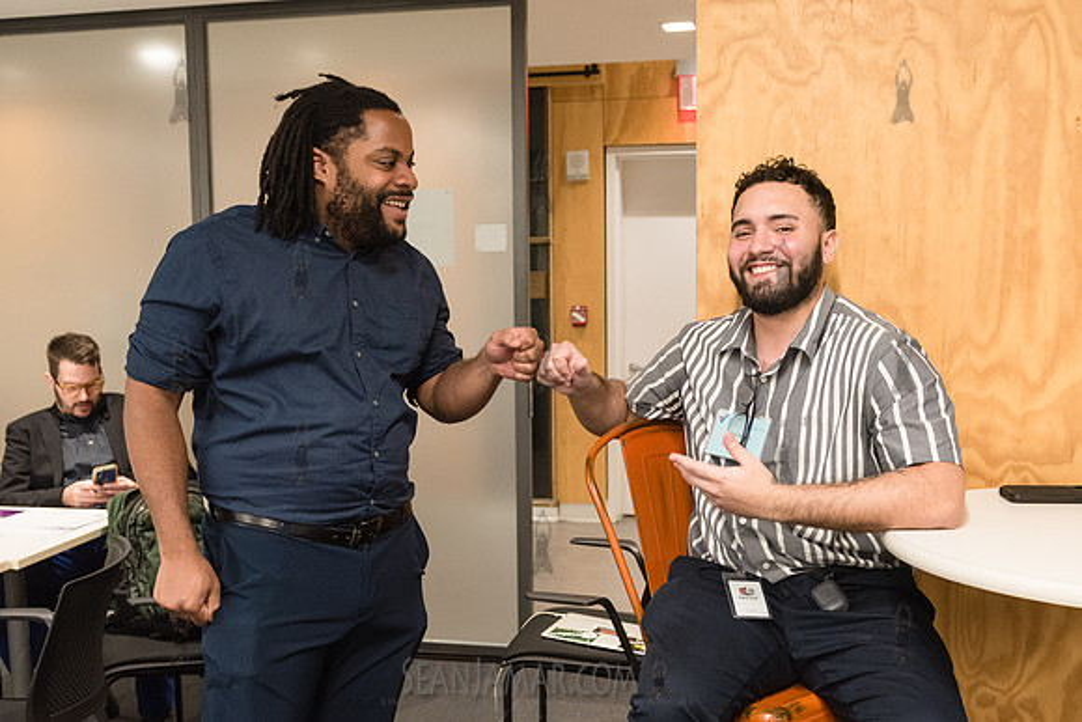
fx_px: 1231
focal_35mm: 41
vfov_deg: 32.6
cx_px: 564
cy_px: 417
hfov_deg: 47.5
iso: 2500
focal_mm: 31
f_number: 4
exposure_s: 1/250
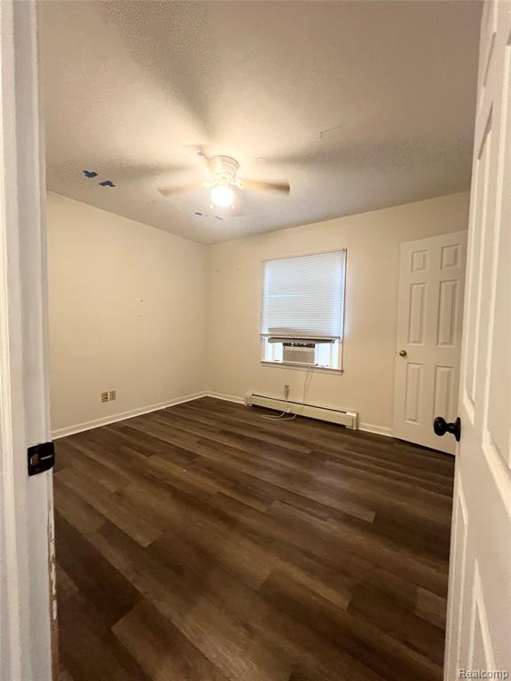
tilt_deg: -2.8
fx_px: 256
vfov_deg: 106.2
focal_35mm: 13
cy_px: 340
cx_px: 256
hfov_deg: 89.9
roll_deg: -1.4
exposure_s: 1/60
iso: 500
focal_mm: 1.57
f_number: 1.8
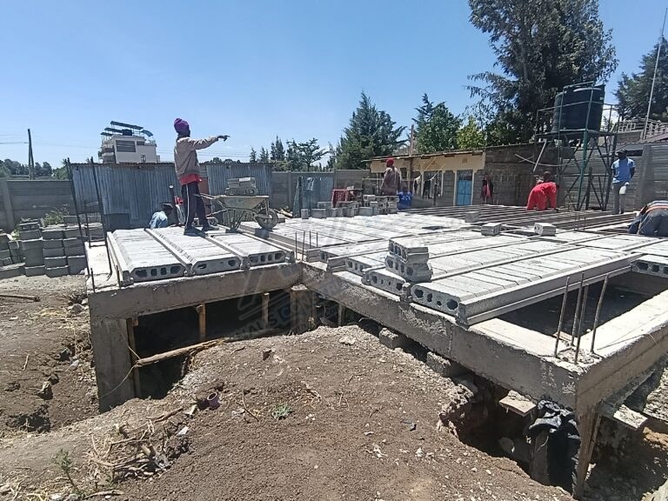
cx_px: 334
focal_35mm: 19
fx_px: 367
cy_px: 250
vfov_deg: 68.7
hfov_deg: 84.7
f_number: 2.2
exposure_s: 1/1083
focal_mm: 1.65
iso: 52
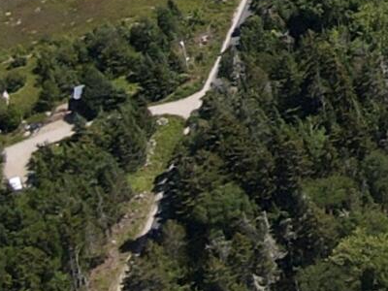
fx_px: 2018
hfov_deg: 8.1
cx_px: 1401
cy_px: -599
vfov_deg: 7.3
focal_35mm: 180
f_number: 2.8
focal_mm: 4.5
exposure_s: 1/725
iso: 100
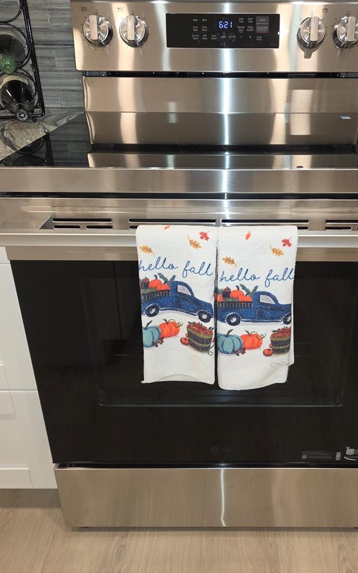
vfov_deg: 62.8
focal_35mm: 30
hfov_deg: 41.5
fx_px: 469
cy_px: 262
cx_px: 226
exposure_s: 1/60
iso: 100
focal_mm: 5.4
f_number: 1.8
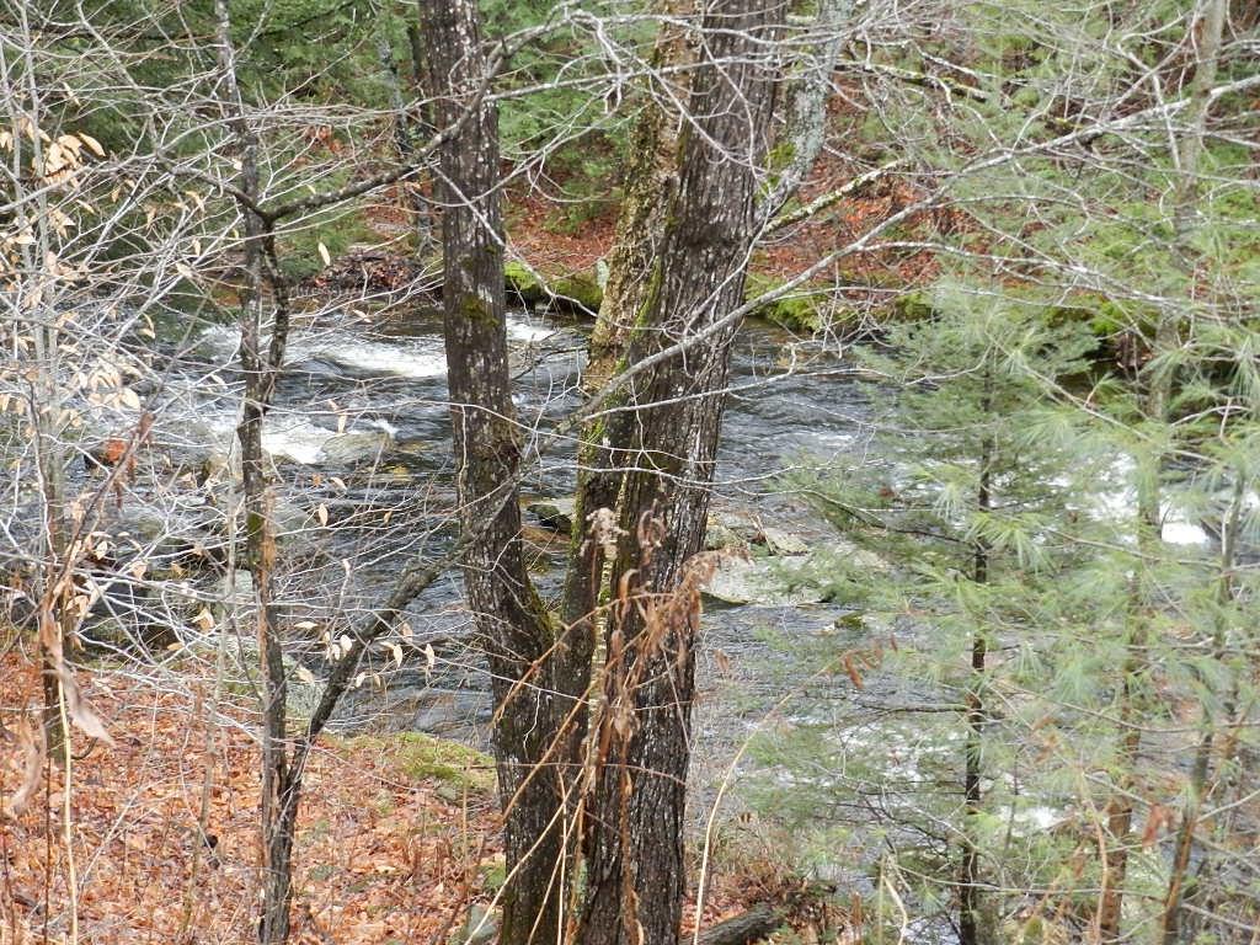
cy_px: 472
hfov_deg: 28.6
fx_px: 2475
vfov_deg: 21.6
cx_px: 630
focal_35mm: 68
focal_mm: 12.1
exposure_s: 1/30
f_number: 4.7
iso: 250
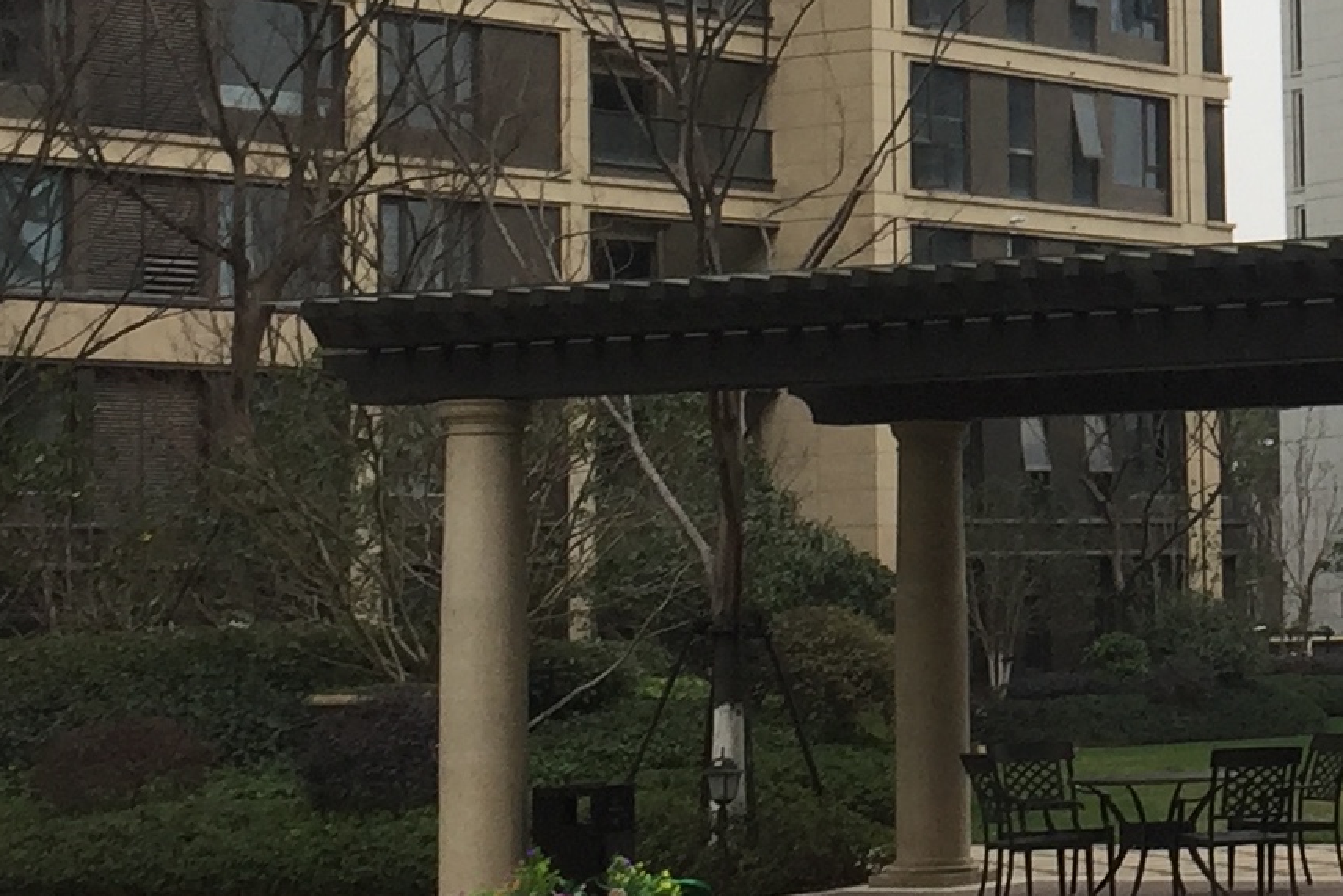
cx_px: 1566
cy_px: 55
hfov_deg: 17.1
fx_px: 4291
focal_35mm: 115
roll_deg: +1.4
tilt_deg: +10.5
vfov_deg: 11.8
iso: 32
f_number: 2.2
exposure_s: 1/350
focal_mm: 4.15
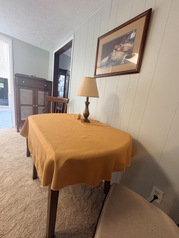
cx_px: 90
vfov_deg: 102.1
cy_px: 119
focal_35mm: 14
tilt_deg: -10.8
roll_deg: -7.3
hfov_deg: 85.7
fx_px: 97
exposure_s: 1/60
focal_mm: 2.22
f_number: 2.2
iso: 250
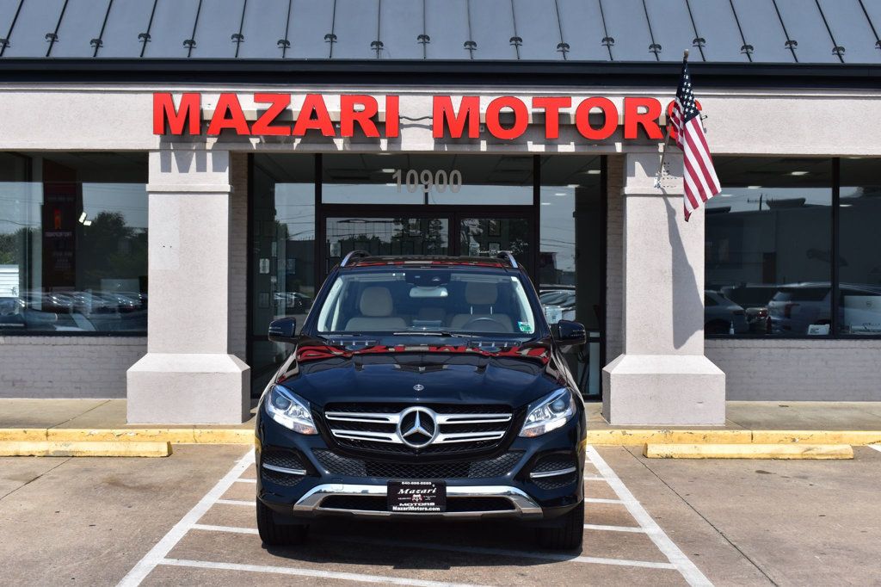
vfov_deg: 26.5
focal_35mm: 51
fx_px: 1248
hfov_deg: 38.9
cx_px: 440
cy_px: 294
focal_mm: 34
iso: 280
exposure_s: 1/500
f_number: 11
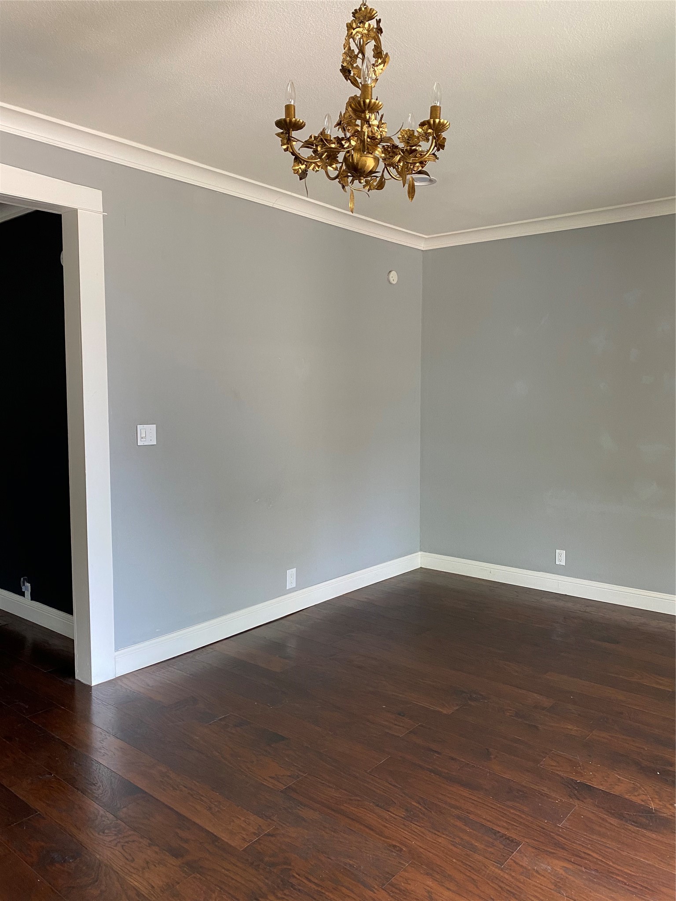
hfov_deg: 53.1
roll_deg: -1.2
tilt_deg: -2.4
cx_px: 338
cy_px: 450
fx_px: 677
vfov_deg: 67.3
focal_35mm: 26
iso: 125
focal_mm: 4.25
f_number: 1.8
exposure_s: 1/78
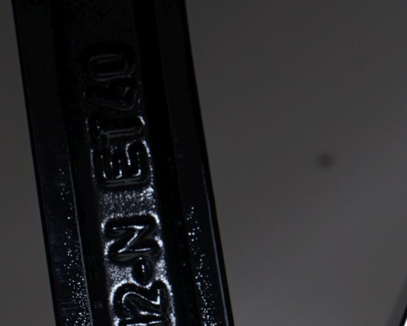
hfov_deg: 10.5
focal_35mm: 183
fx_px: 2205
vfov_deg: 8.4
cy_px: 276
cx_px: 263
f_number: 7.1
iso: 250
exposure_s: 1/125
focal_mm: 58
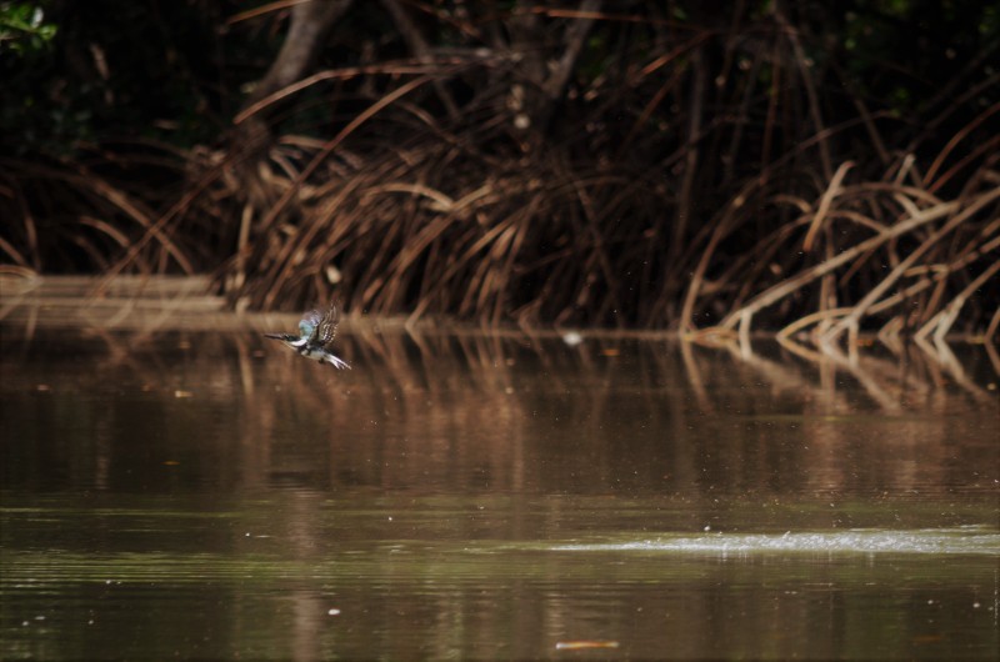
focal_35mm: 300
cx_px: 500
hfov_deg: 6.9
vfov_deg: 4.6
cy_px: 331
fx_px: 8317
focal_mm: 200
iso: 400
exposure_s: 1/400
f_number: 5.6
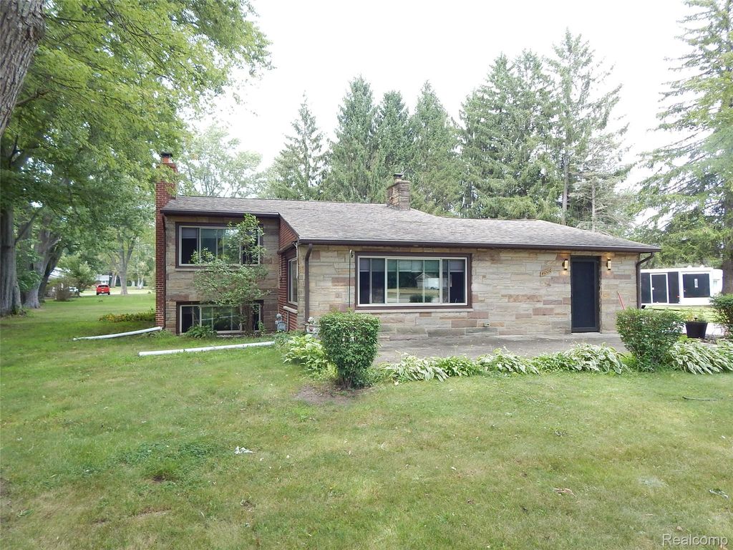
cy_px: 275
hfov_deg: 76.4
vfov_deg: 61.1
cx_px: 366
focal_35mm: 22
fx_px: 466
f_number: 3
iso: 125
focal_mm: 4
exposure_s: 1/125
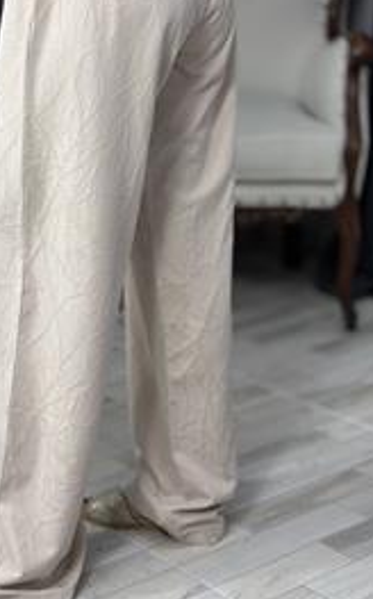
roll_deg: +1.3
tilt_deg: -16.7
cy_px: 274
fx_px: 1303
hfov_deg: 16.2
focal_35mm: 80
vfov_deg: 25.8
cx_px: 84
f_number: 1.78
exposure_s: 1/100
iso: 80
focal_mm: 6.86
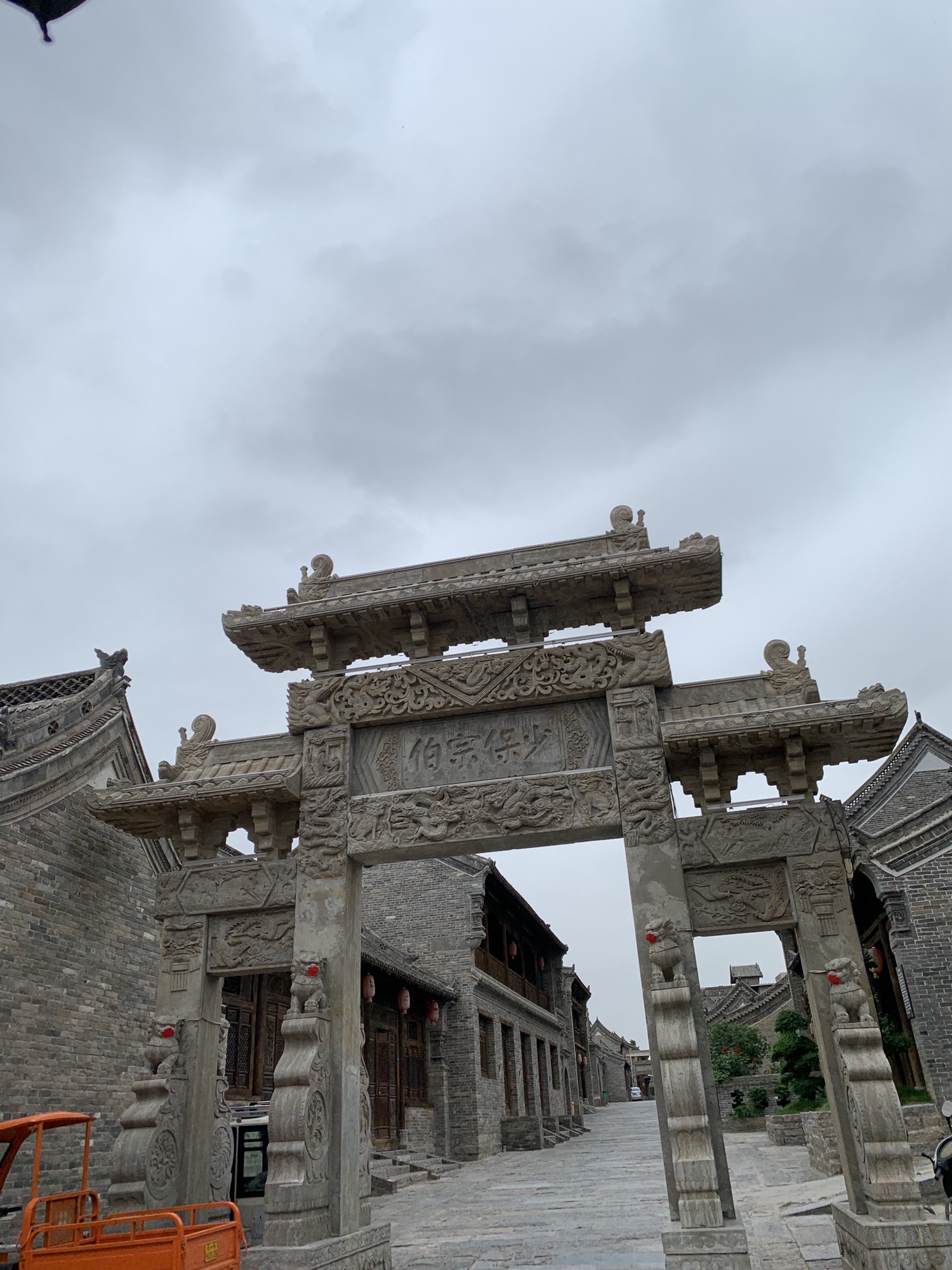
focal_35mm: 26
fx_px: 953
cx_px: 476
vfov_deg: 67.3
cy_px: 635
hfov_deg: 53.1
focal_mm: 4.25
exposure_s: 1/1021
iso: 25
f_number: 1.8
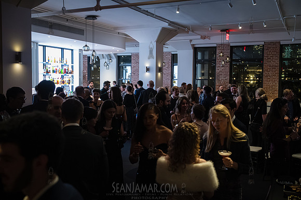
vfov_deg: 36.8
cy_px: 100
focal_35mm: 36
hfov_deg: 53.1
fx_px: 301
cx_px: 150
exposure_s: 1/250
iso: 12800
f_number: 3.5
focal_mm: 35
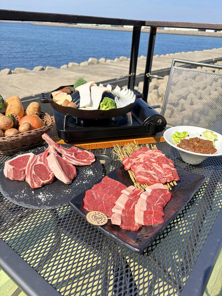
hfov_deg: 53.1
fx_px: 222
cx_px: 111
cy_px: 148
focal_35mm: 26
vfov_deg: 67.3
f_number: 1.6
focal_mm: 5.96
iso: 64
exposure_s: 1/1667
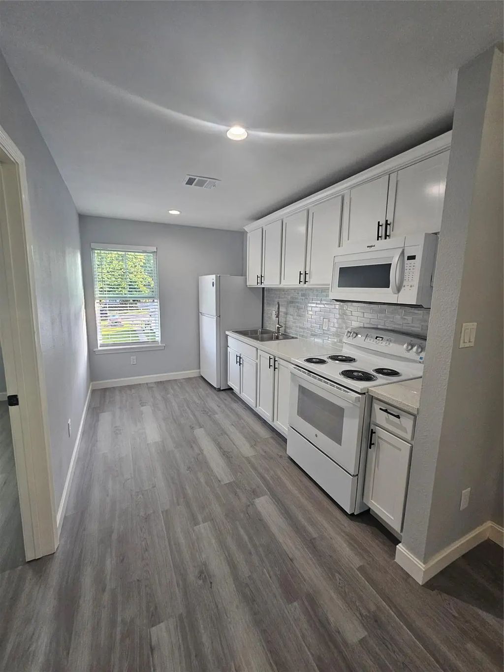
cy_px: 336
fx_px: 252
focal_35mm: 13
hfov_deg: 89.9
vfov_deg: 106.2
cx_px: 252
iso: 160
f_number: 2.2
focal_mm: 2.2
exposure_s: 1/60
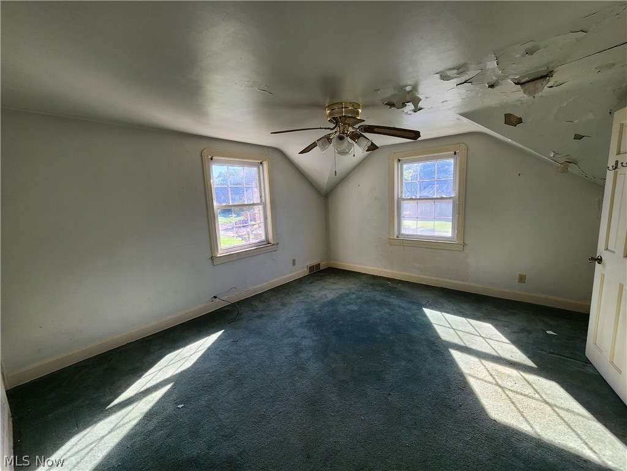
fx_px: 235
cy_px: 236
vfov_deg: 89.9
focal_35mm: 13
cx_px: 314
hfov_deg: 106.2
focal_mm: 2.2
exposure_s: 1/134
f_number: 2.2
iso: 50
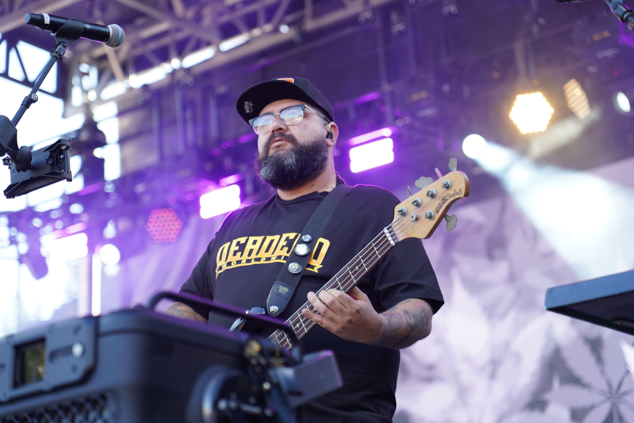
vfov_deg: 13.0
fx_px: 1849
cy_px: 212
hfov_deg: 19.5
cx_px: 317
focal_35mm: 105
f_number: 4
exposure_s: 1/125
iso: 250
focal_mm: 105
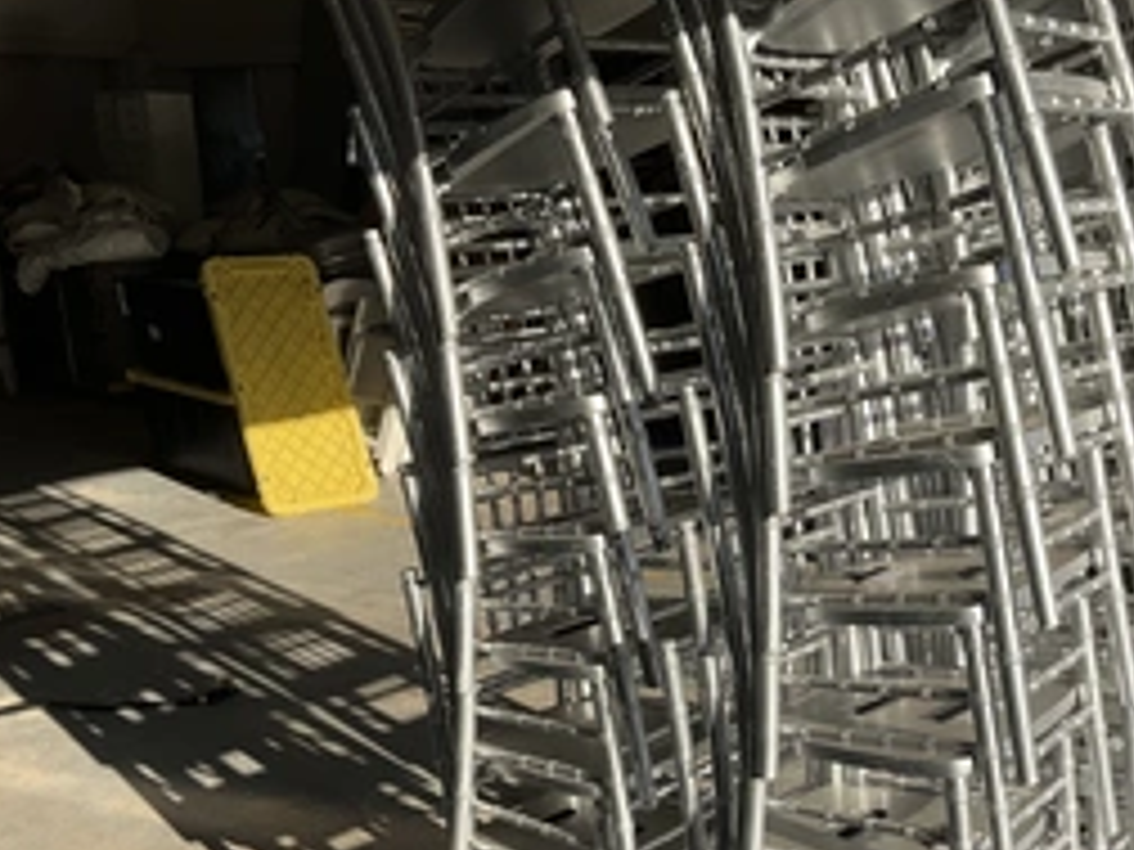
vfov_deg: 30.9
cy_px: 643
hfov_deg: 40.3
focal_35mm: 46
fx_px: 1507
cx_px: 828
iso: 25
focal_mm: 3
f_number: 1.8
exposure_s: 1/1250
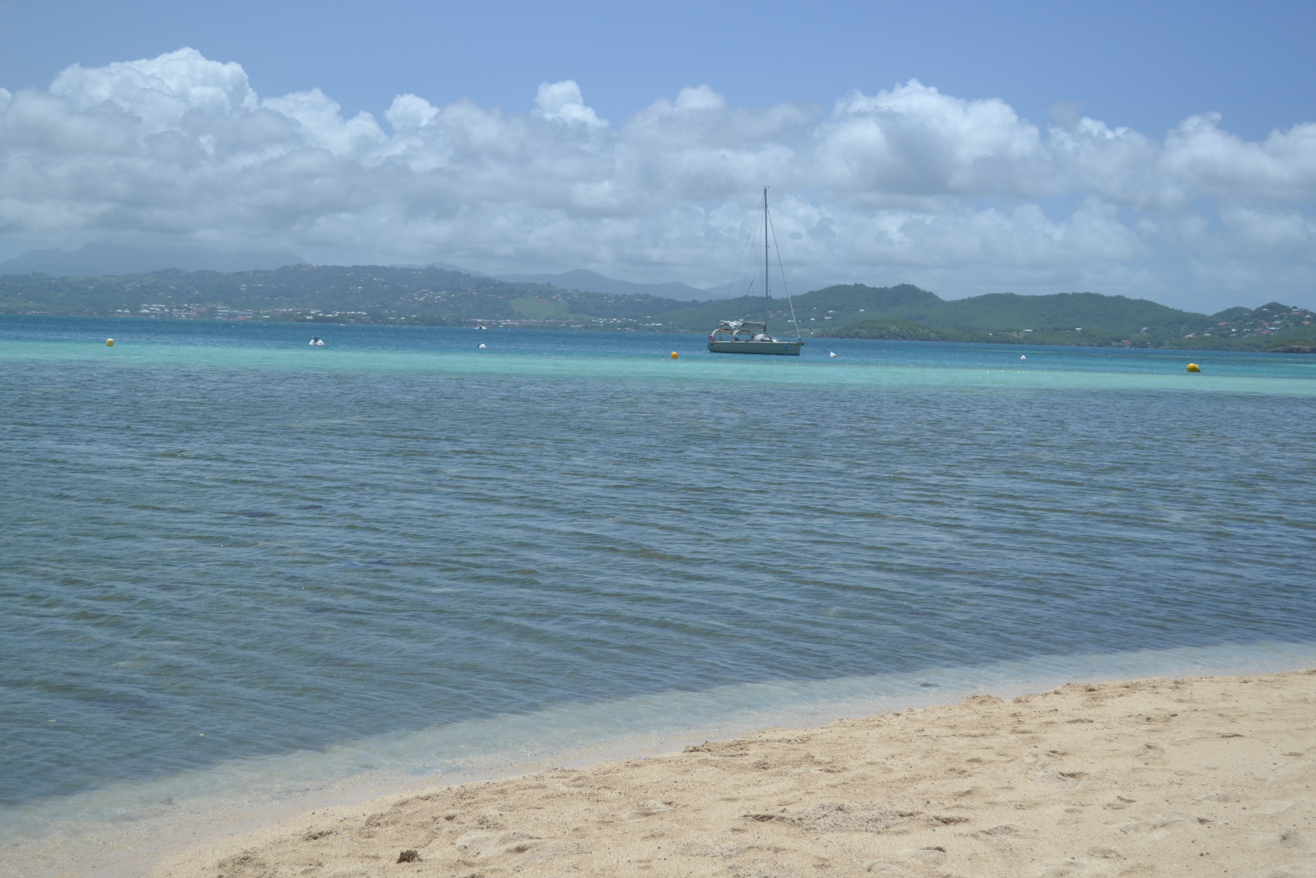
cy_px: 439
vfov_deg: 28.1
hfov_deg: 41.1
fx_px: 1755
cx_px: 658
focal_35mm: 48
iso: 100
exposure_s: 1/1000
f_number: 4.8
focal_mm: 32
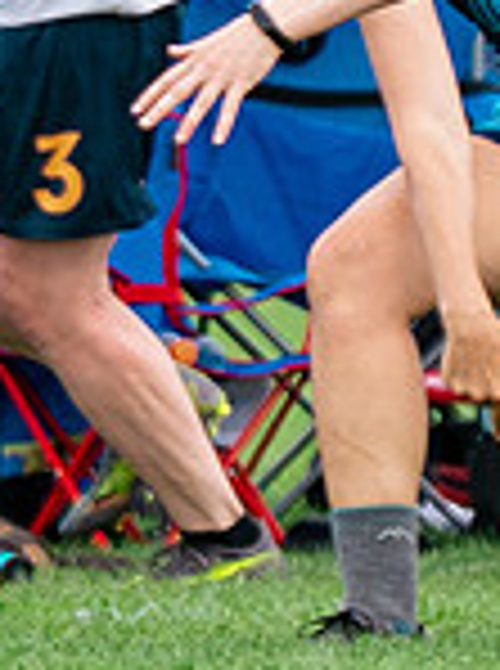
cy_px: 206
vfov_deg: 1.2
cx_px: 570
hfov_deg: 0.9
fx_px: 33307
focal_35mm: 1722
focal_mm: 200
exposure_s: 1/3200
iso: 640
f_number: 2.8
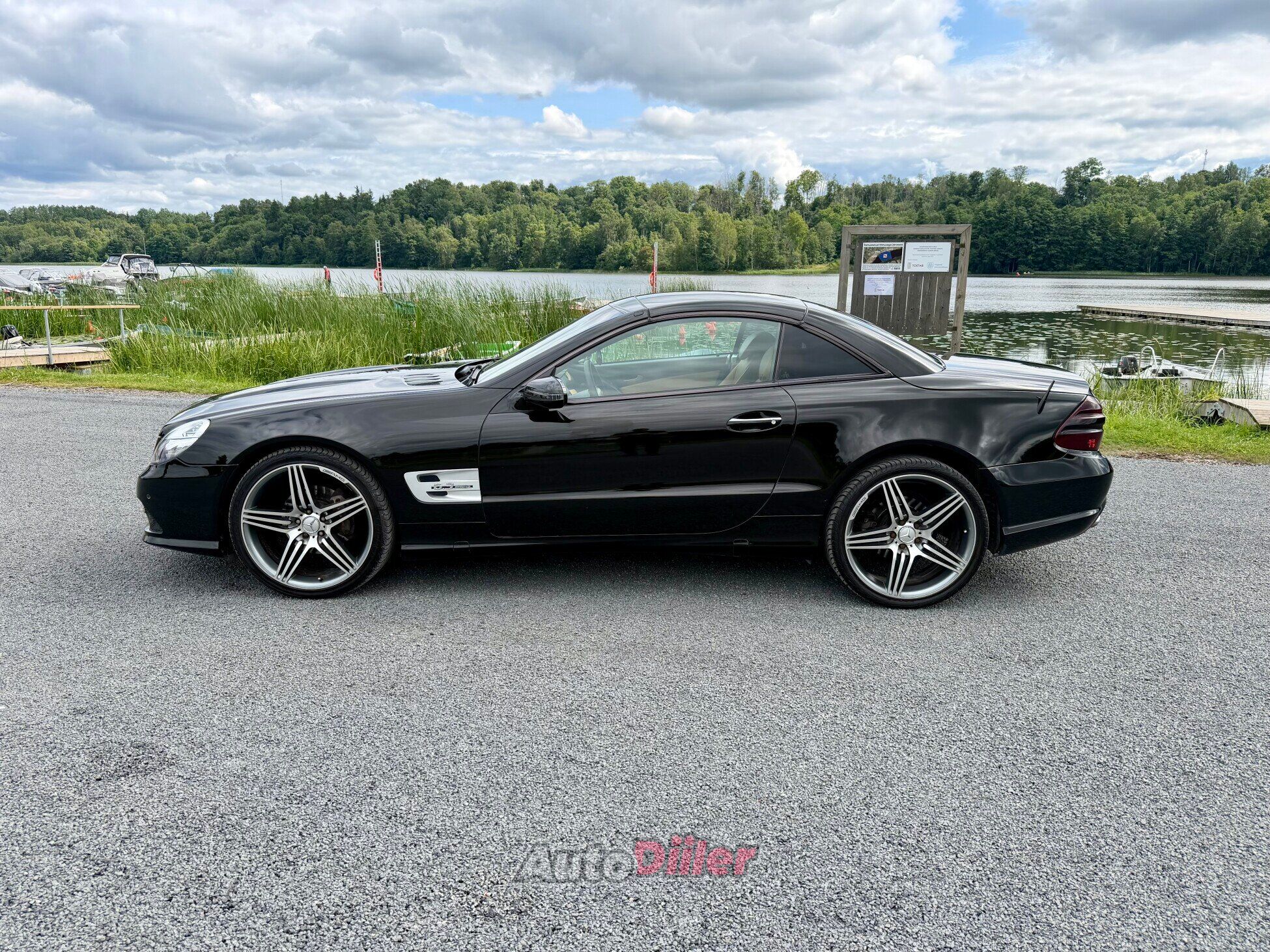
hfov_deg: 71.6
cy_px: 476
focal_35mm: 24
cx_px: 635
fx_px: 881
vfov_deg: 56.8
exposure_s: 1/3145
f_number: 1.78
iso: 100
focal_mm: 6.76
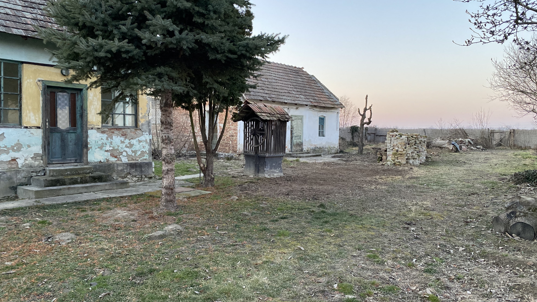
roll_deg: -1.6
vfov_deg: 40.2
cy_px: 150
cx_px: 273
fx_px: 413
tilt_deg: -2.4
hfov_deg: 66.1
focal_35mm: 29
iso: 125
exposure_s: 1/121
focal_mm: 4.25
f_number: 1.8
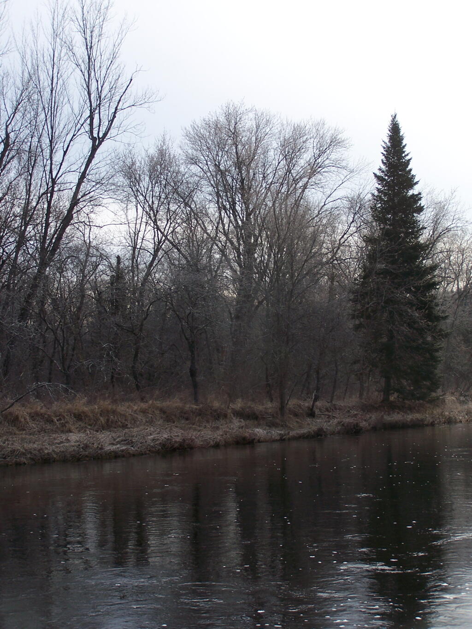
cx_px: 236
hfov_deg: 21.9
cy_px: 314
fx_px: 1218
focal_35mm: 67
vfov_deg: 29.0
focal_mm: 11.1
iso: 80
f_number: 3.2
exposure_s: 1/500
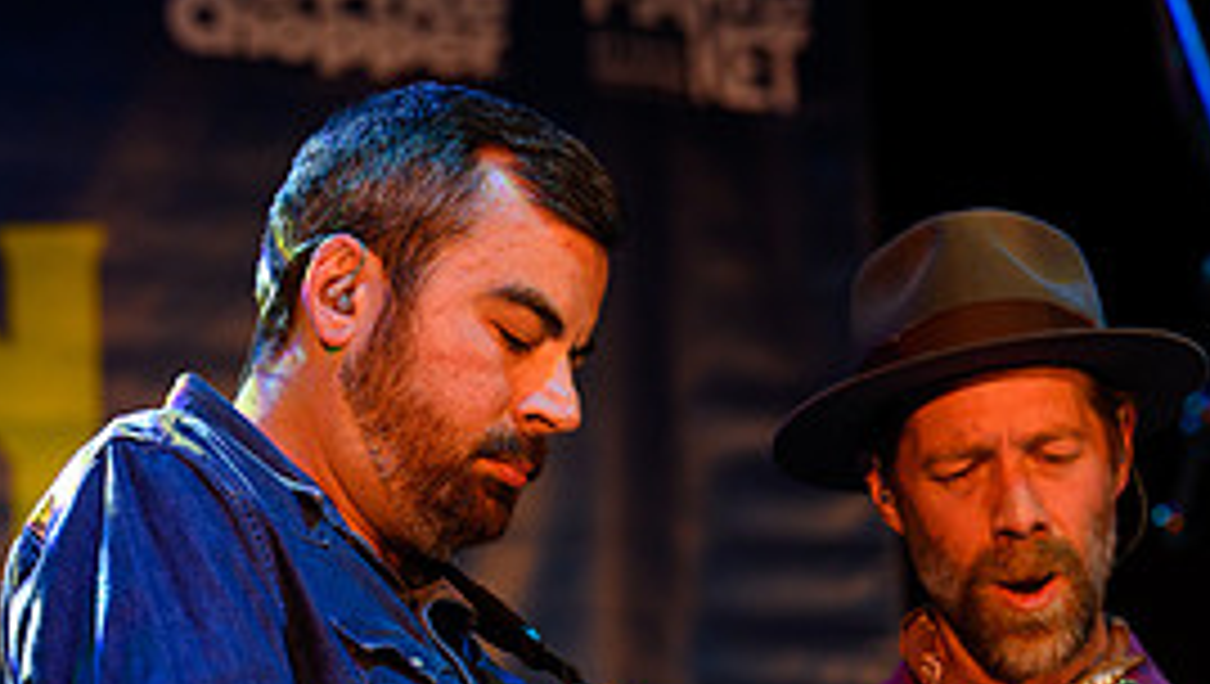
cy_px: 972
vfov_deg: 5.1
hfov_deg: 9.1
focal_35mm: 236
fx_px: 7580
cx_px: 565
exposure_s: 1/250
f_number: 4.5
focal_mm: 135
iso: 1600
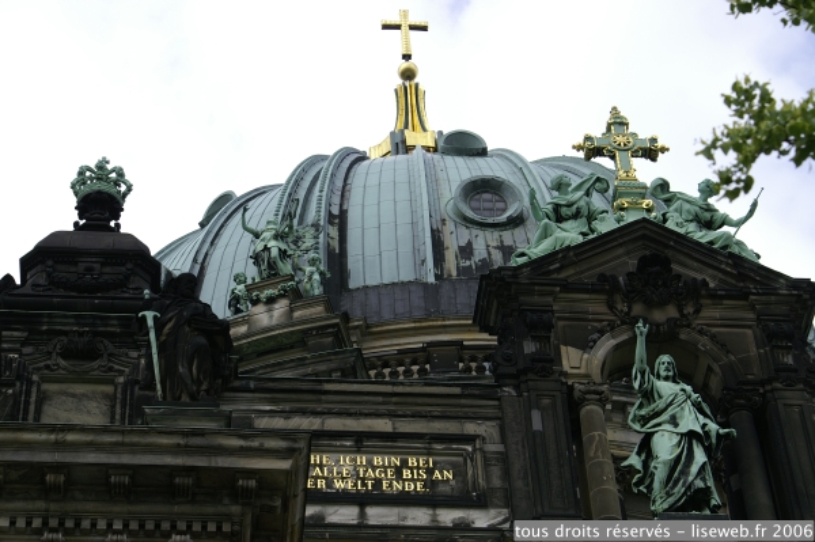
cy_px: 271
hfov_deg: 22.6
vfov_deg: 15.2
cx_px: 408
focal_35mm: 90
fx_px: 2036
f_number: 9
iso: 100
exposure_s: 1/125
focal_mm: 60
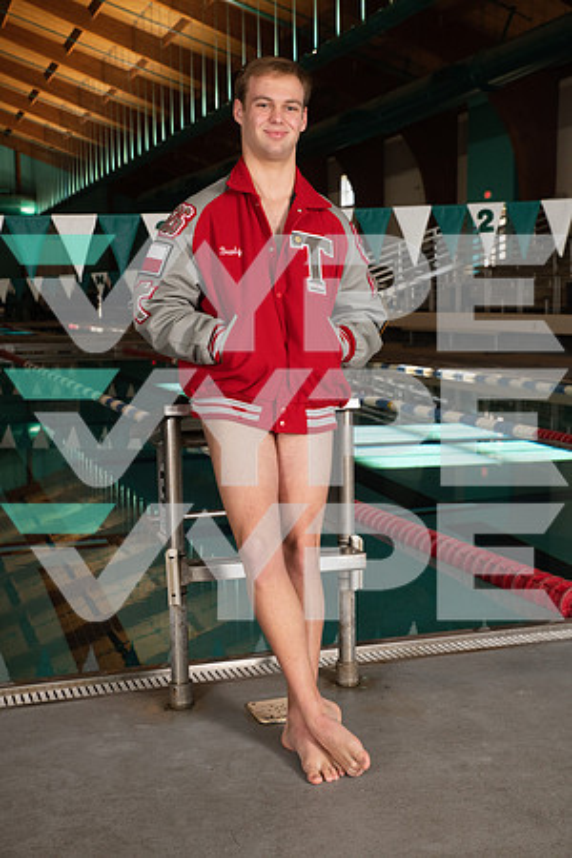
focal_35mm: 48
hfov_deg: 28.1
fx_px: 1144
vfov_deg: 41.1
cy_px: 429
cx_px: 286
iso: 800
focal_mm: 48
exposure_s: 1/250
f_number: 7.1
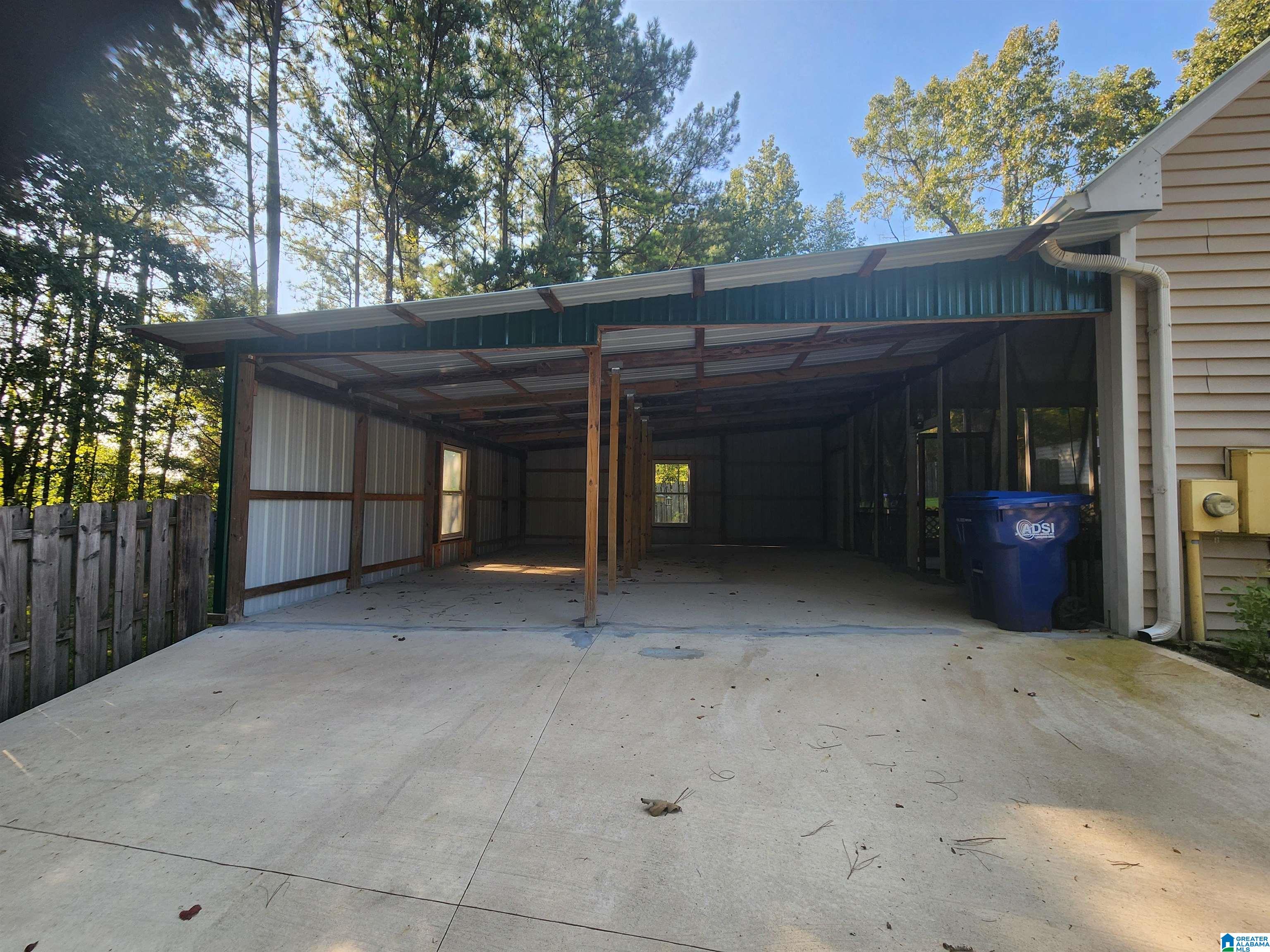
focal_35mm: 13
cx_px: 635
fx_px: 477
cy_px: 476
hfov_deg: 106.2
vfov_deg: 89.9
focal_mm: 2.2
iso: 50
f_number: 2.2
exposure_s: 1/285
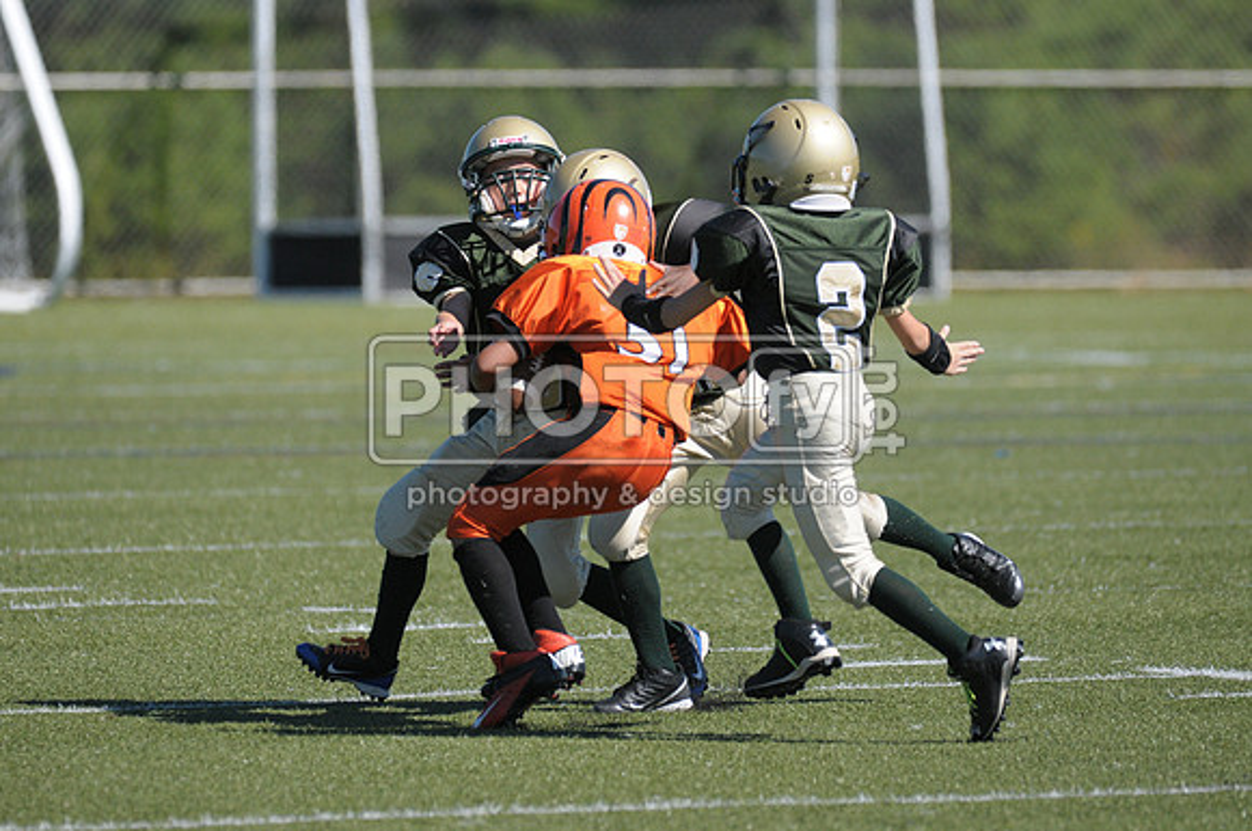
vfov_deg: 3.0
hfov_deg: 4.6
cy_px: 416
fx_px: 15628
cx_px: 626
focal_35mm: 450
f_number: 4
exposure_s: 1/4000
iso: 640
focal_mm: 300
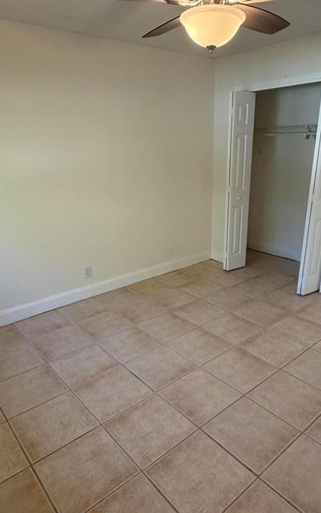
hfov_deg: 49.2
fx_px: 350
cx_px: 174
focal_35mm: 25
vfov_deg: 72.5
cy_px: 274
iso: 320
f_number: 2.2
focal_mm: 2.22
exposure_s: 1/120
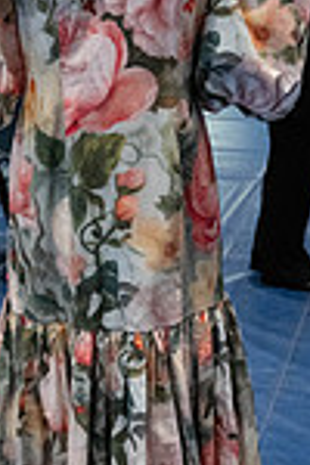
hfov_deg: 18.9
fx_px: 930
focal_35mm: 72
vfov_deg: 28.0
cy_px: 170
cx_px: 121
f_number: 4
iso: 4000
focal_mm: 24
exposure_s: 1/160
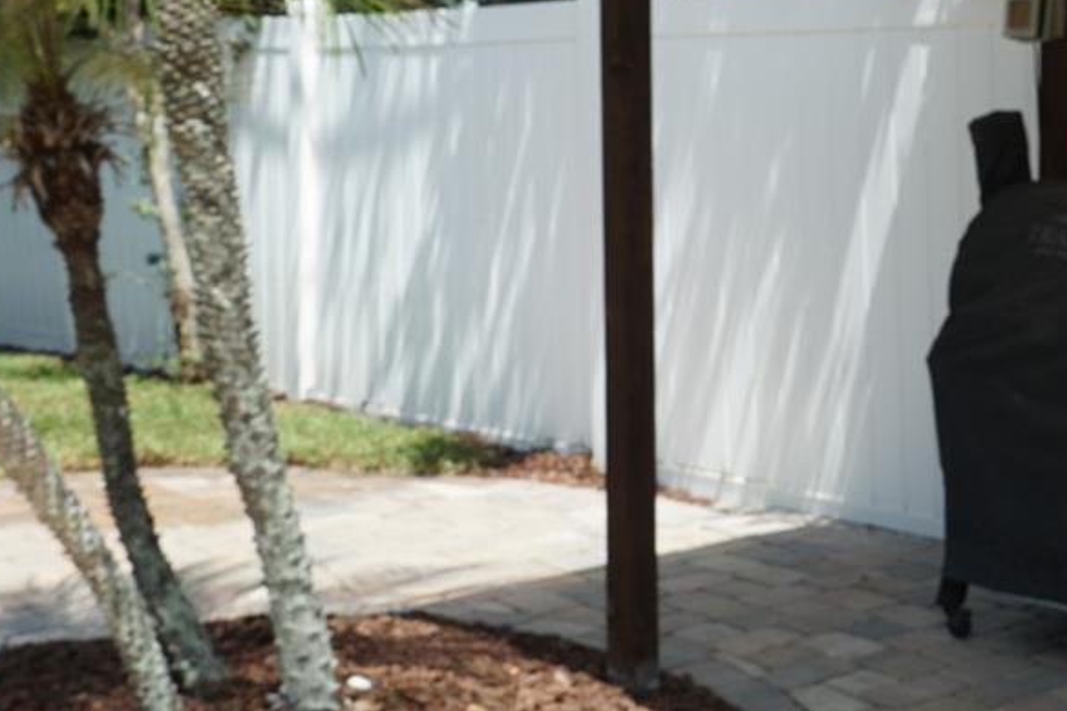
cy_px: 281
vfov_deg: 18.4
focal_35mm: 74
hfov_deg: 26.0
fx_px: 2193
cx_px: 1058
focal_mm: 18
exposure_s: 1/60
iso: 100
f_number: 8
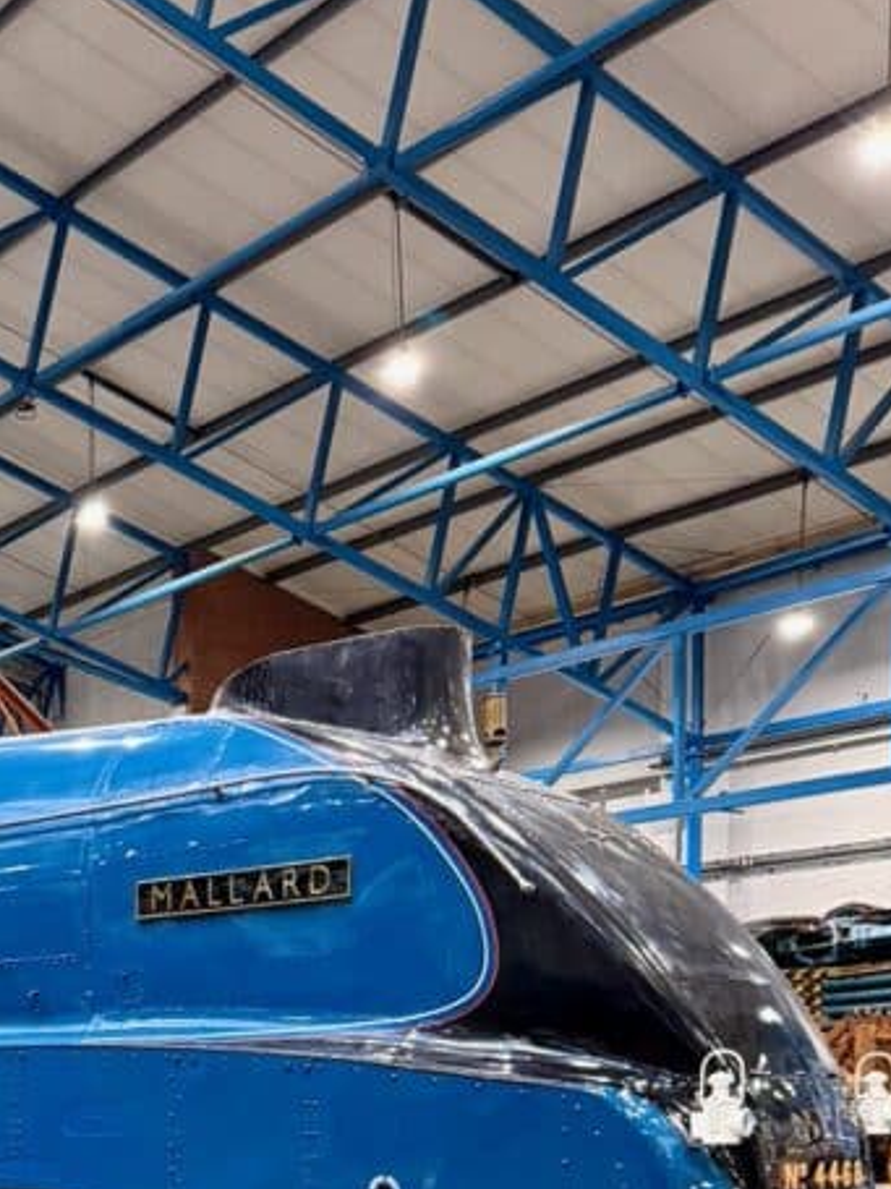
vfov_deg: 32.6
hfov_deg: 25.1
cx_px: -86
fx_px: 1854
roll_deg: -1.2
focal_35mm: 54
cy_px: 1199
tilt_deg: -4.5
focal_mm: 6.76
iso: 500
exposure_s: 1/60
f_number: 1.78
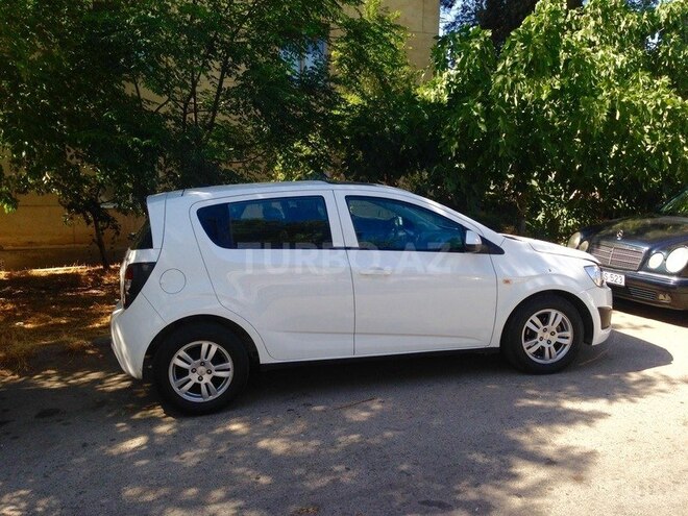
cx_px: 344
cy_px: 258
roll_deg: -0.7
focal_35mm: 33
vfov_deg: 42.9
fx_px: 656
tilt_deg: -5.7
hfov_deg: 55.4
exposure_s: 1/669
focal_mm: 4.12
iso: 50
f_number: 2.4
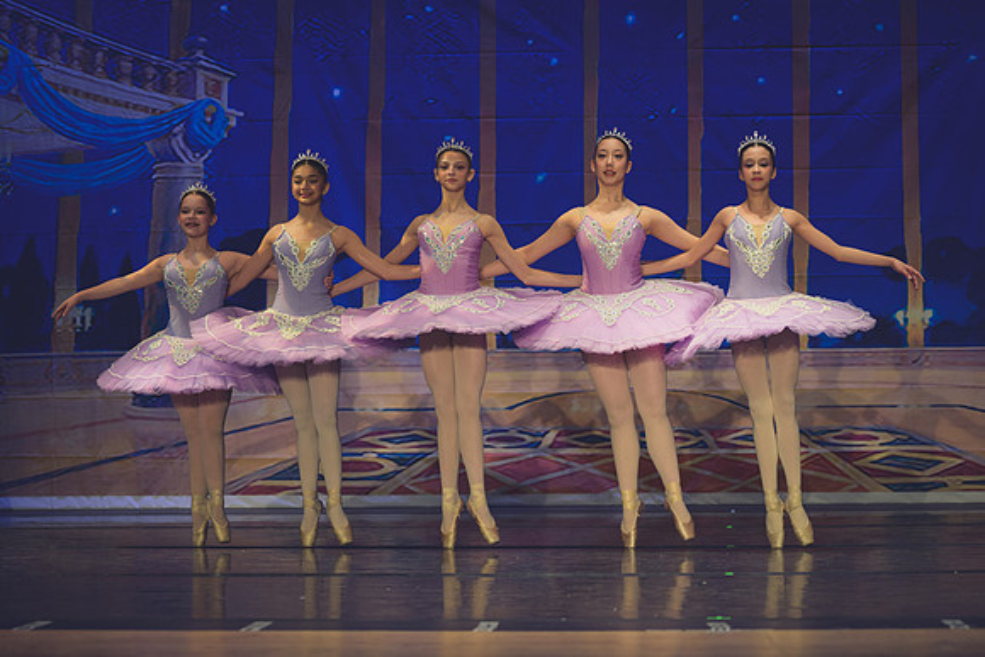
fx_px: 2369
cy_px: 392
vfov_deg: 15.8
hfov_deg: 23.5
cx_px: 435
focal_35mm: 87
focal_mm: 70
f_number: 2.8
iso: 640
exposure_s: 1/320
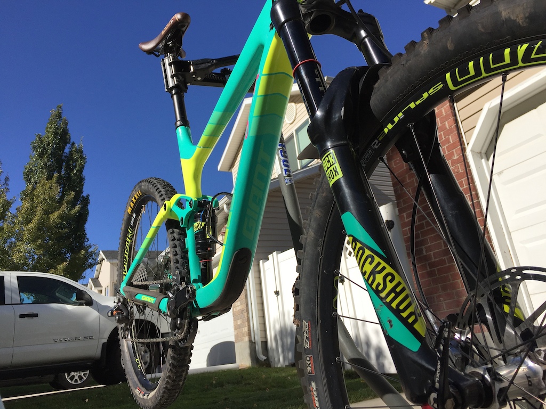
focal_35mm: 29
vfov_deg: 48.2
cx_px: 273
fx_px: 457
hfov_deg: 61.7
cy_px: 204
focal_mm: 4.15
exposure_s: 1/2639
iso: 32
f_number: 2.2
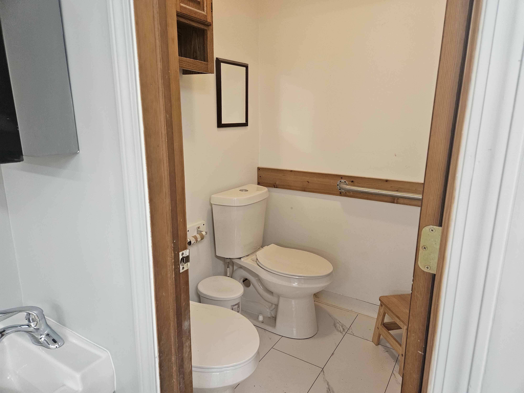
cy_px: 196
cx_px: 262
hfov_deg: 73.9
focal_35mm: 23
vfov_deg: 58.9
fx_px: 348
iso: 400
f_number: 1.8
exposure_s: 1/120
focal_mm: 5.4
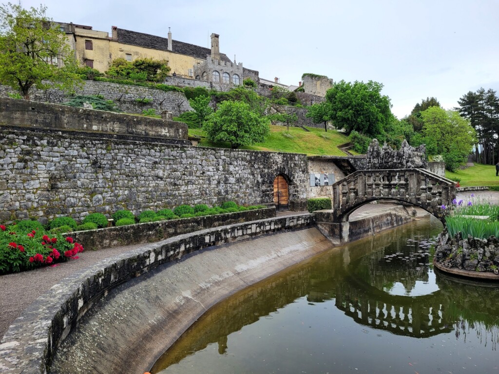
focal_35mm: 26
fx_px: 375
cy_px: 187
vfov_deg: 53.1
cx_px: 250
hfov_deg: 67.3
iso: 40
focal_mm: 5.4
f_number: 1.8
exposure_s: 1/909
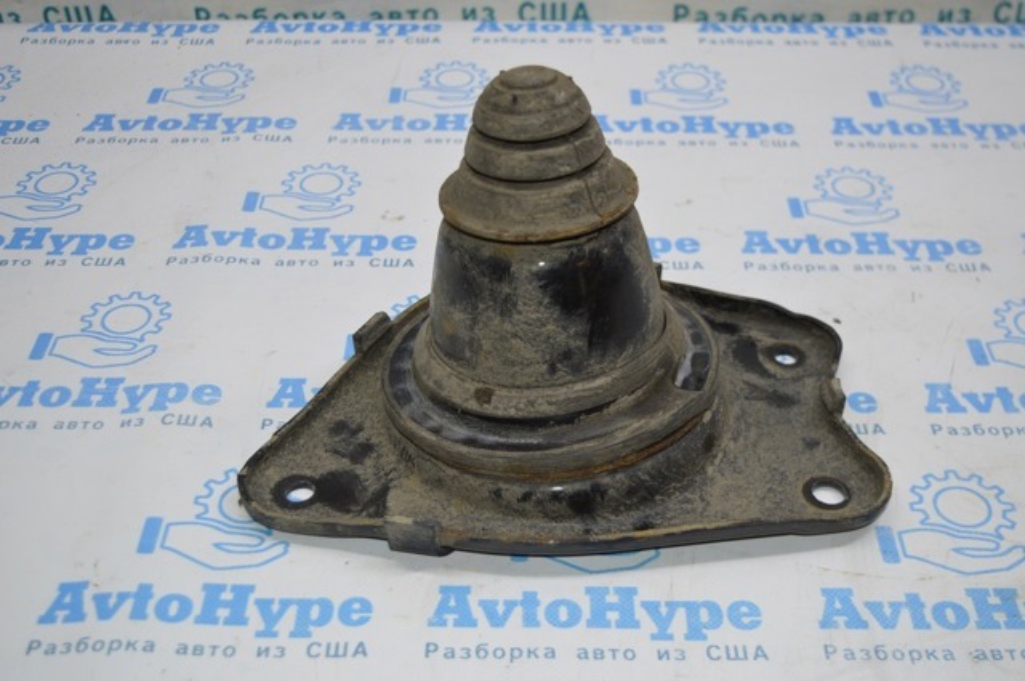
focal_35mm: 48
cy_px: 340
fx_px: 1365
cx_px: 512
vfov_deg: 28.0
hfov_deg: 41.2
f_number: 4.5
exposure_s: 1/100
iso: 400
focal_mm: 32
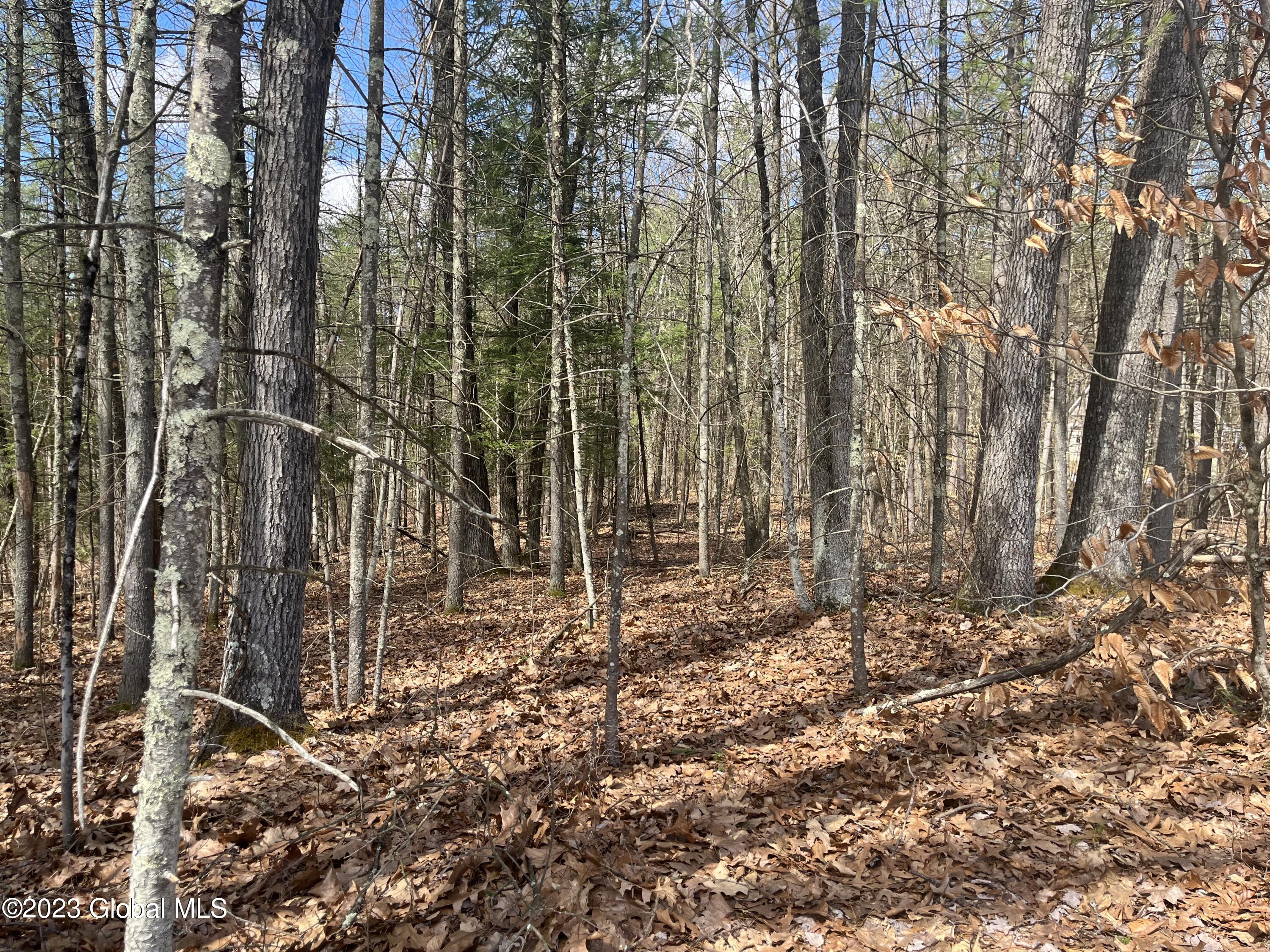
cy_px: 476
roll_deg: +0.2
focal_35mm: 26
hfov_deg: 67.3
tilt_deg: -4.7
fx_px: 954
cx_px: 635
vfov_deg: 53.1
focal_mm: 5.1
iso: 50
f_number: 1.6
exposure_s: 1/871
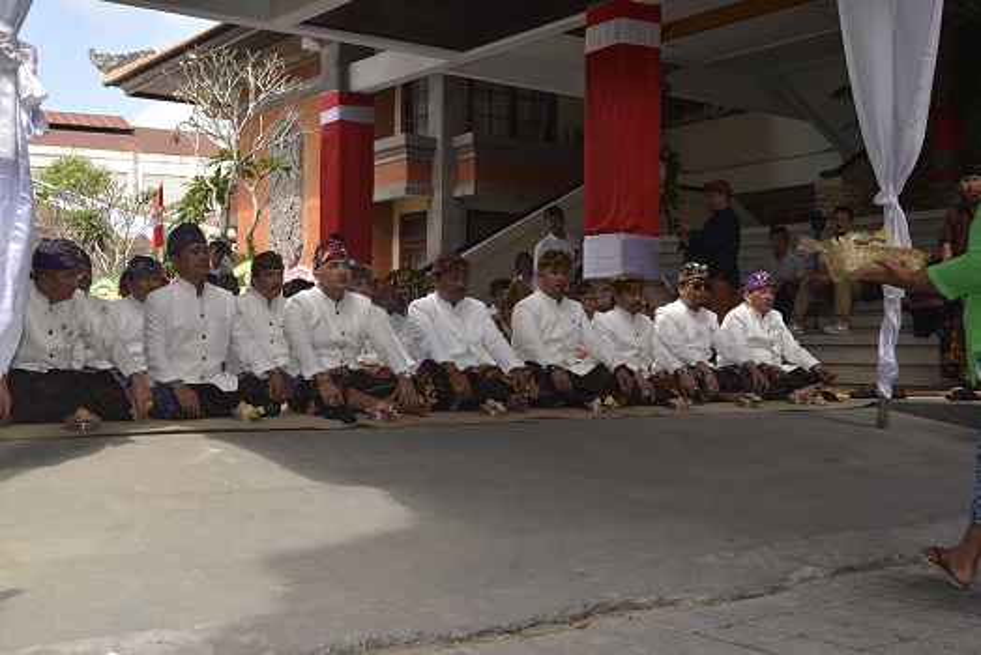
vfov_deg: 30.6
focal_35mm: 44
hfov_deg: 44.5
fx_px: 1200
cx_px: 490
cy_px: 328
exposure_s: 1/200
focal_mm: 44
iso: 100
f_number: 5
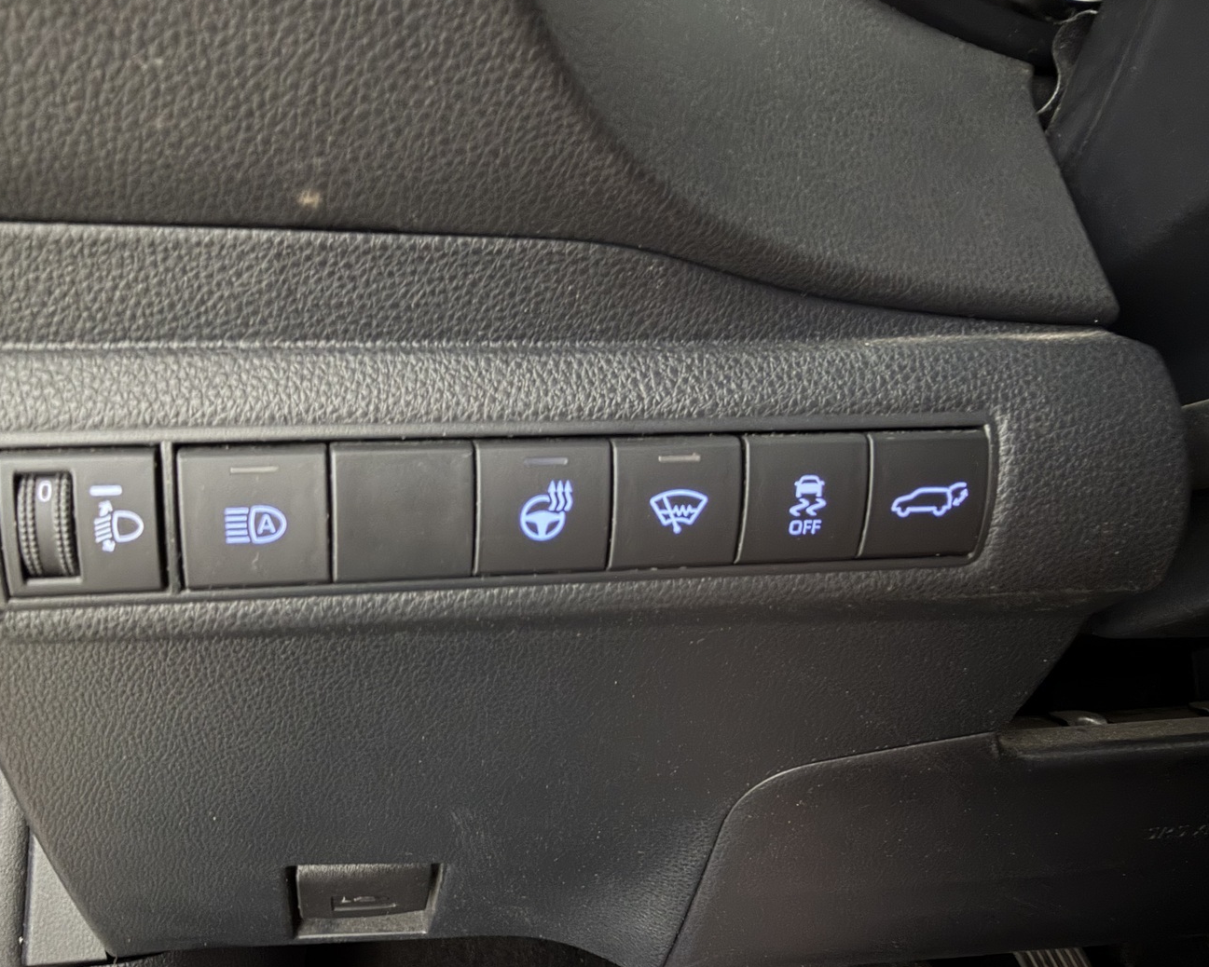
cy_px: 489
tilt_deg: -1.2
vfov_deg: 54.9
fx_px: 930
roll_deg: +1.7
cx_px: 539
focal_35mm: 26
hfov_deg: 65.8
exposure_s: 1/6
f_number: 2.2
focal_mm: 2.22
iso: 400
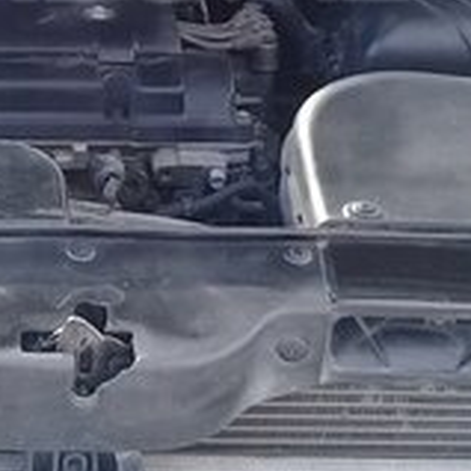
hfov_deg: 15.2
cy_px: -43
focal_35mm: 114
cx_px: 107
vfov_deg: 14.9
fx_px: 1755
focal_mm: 3.3
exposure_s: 1/150
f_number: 2.2
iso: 50
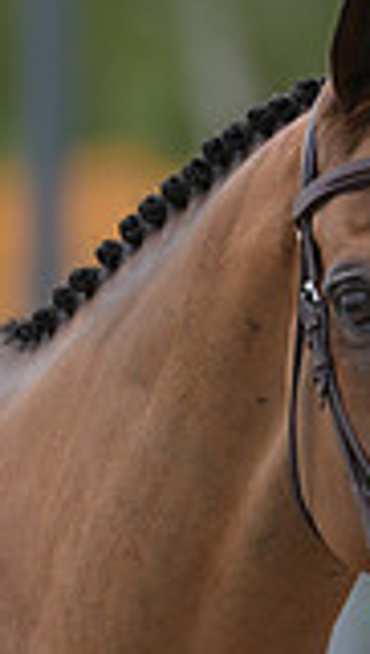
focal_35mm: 1246
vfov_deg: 1.7
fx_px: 21653
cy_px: 307
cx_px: 862
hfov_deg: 1.0
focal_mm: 330
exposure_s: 1/1250
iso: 720
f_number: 5
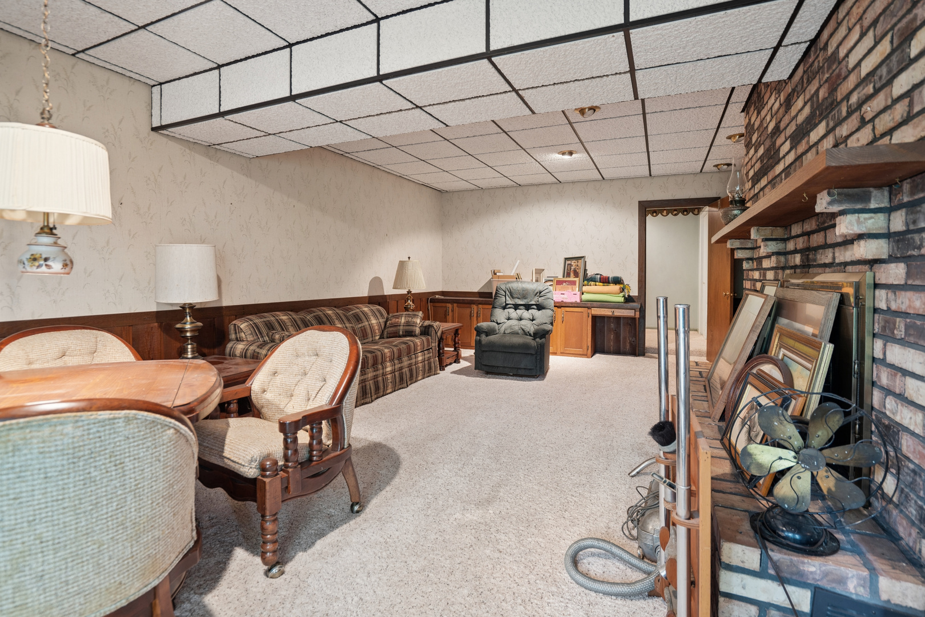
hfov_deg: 96.7
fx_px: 411
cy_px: 308
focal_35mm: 16
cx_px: 462
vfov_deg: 73.7
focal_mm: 16
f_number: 4
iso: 200
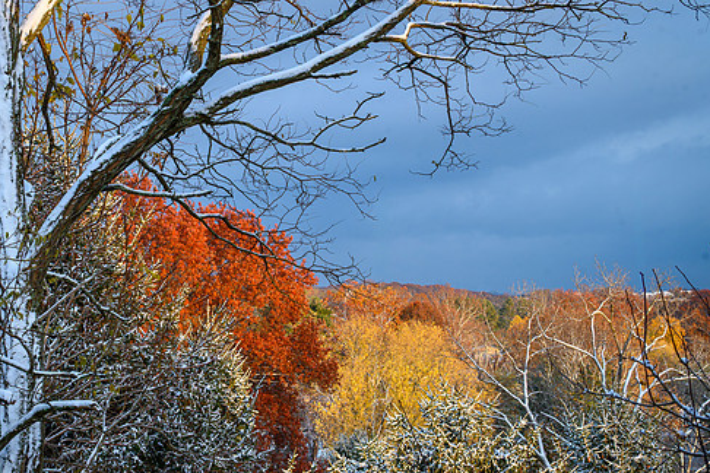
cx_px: 294
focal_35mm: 111
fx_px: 2189
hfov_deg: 18.4
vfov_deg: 12.3
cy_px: 280
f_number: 14
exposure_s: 1/10
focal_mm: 62
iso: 100
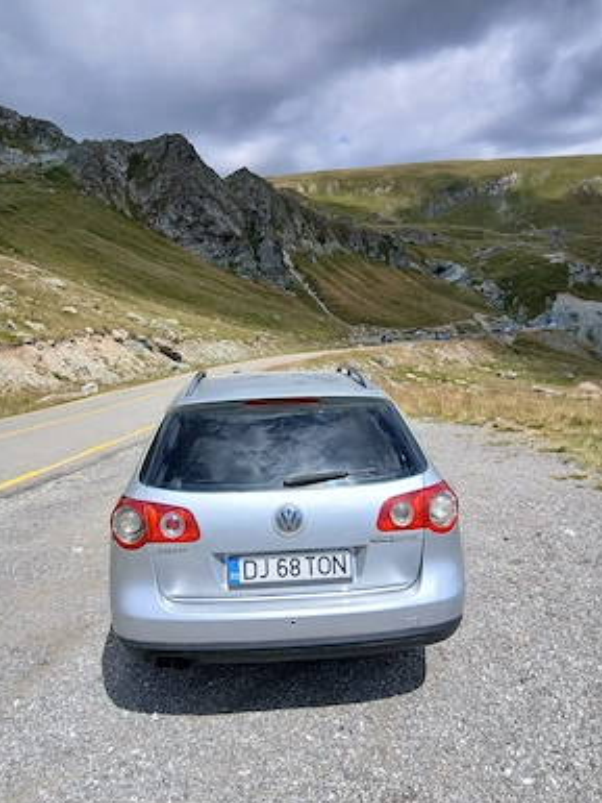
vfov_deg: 65.3
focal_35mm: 27
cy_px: 413
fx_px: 626
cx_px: 296
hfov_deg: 51.4
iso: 20
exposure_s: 1/742
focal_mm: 3.98
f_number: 1.8
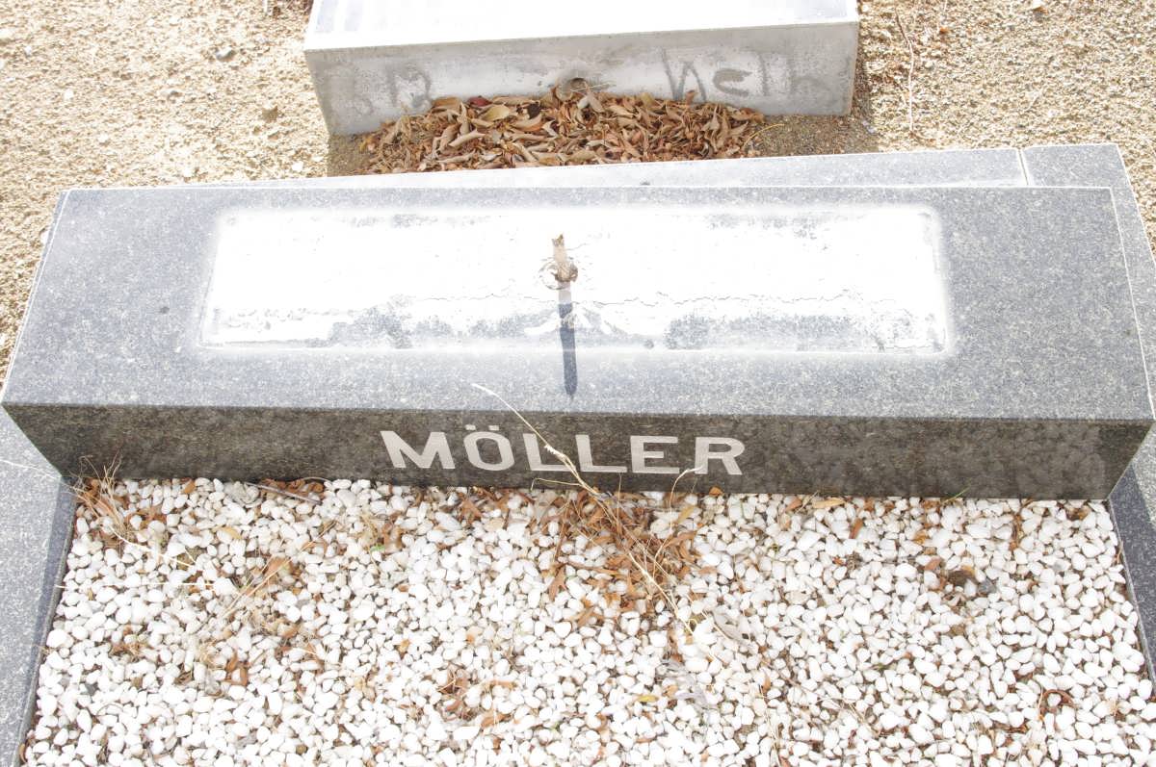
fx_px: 1347
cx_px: 578
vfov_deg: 31.8
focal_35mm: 42
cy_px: 384
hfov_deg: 46.4
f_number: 11
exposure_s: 1/125
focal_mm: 28.13
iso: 800
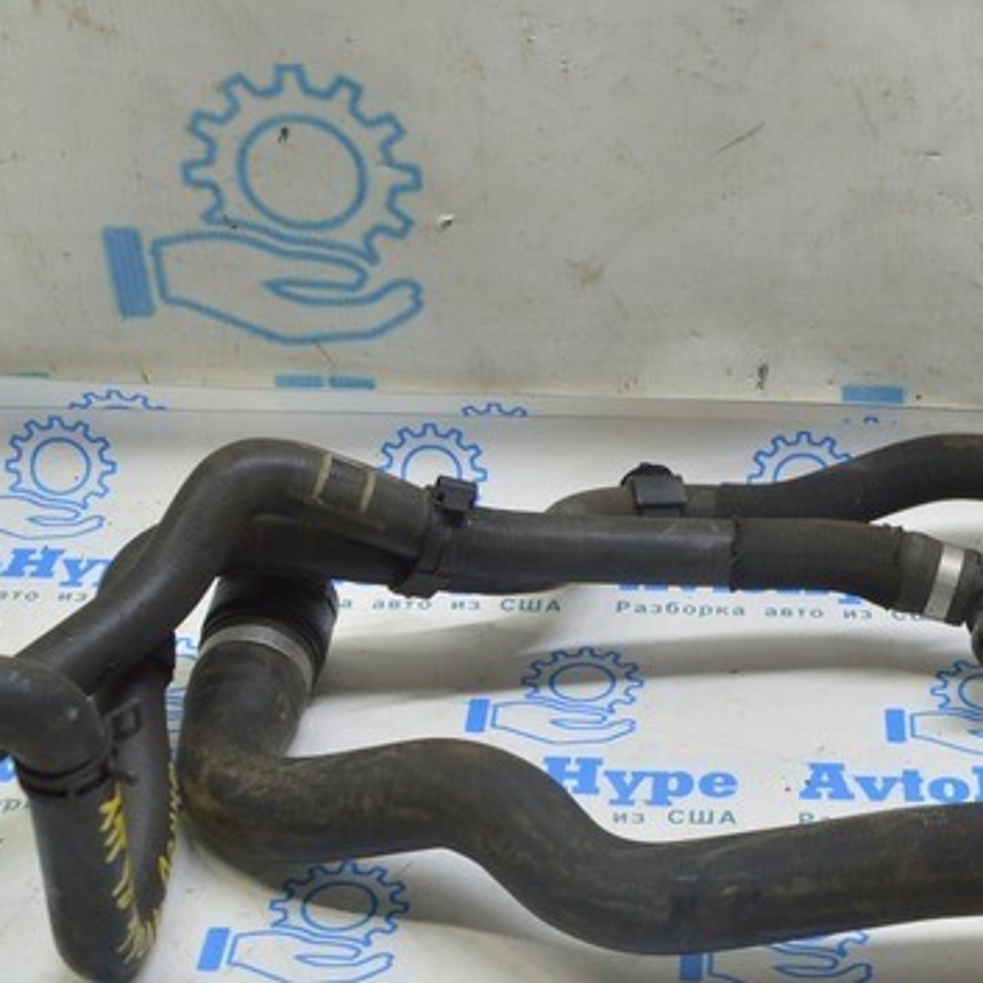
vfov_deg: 23.3
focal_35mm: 74
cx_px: 766
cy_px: 628
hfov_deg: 23.1
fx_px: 2377
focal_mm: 20
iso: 400
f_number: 5.6
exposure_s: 1/20
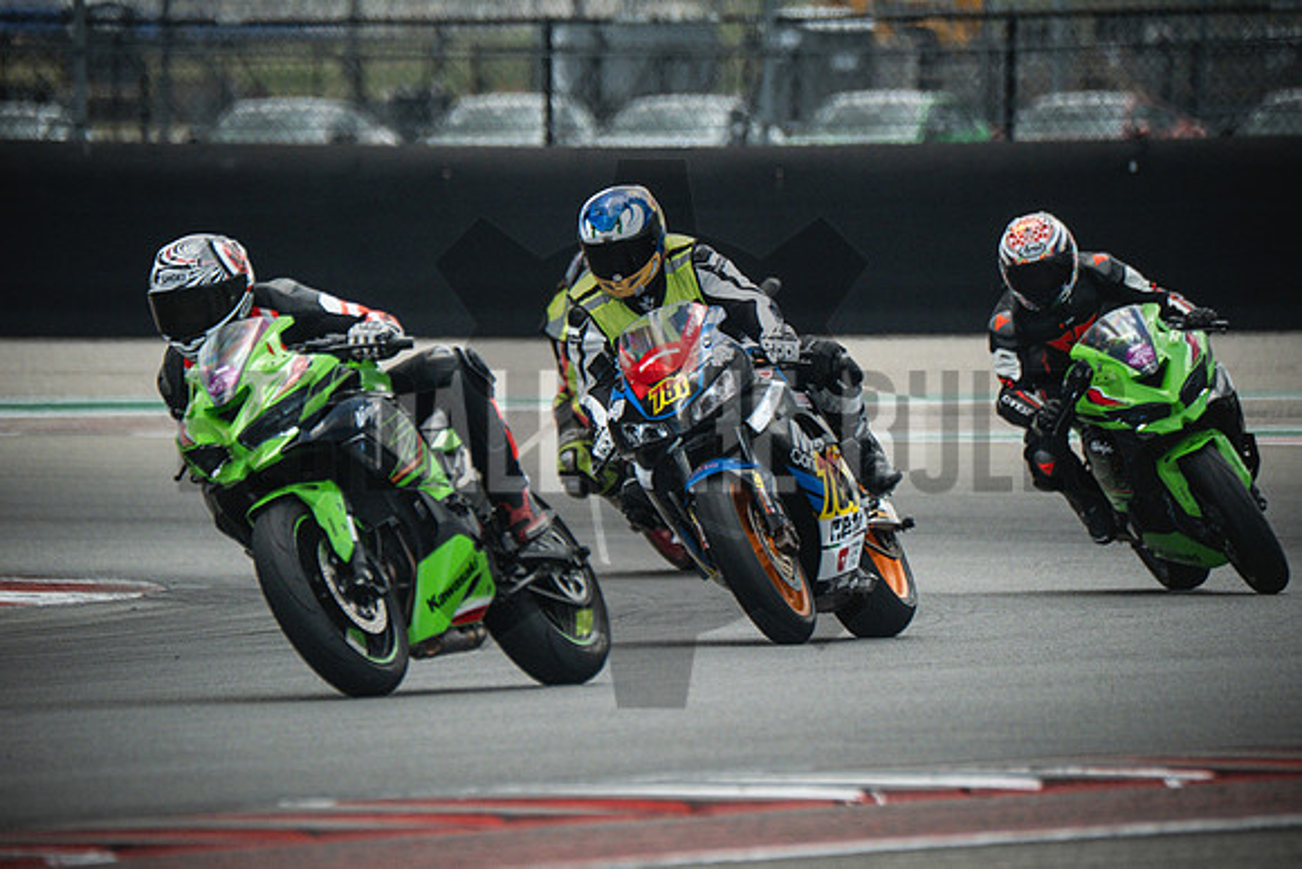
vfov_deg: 2.3
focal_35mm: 600
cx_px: 651
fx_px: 21704
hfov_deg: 3.4
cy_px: 434
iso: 2000
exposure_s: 1/1600
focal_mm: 400
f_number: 5.6
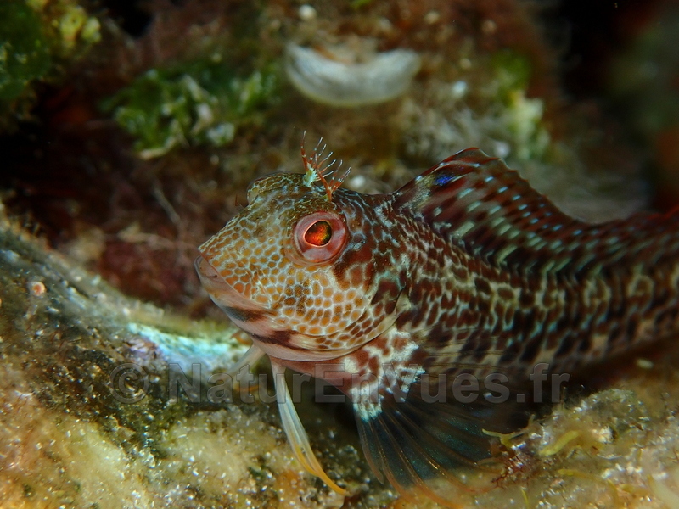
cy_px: 254
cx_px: 340
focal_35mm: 100
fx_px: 1962
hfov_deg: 19.6
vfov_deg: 14.8
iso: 200
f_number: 6.3
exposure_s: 1/200
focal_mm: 18
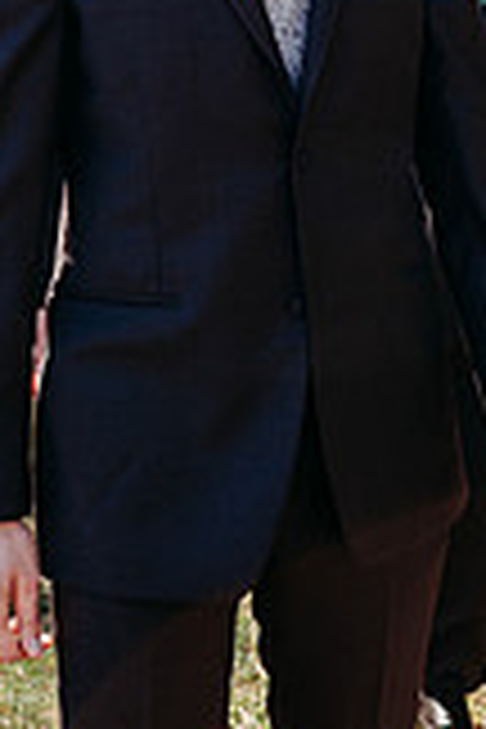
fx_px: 1741
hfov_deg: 15.9
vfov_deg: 22.2
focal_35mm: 86
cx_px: 279
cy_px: -97
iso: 100
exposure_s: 1/400
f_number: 2.8
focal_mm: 24
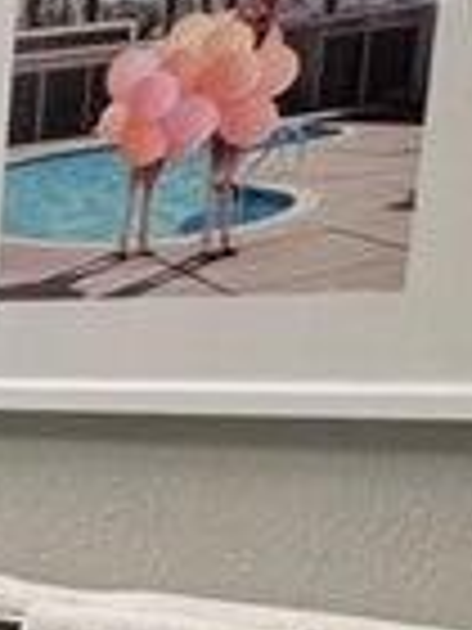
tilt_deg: -11.6
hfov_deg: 10.5
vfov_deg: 19.8
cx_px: -969
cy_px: 693
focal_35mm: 95
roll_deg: +0.7
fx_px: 1727
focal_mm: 1.57
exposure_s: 1/120
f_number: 1.8
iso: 200
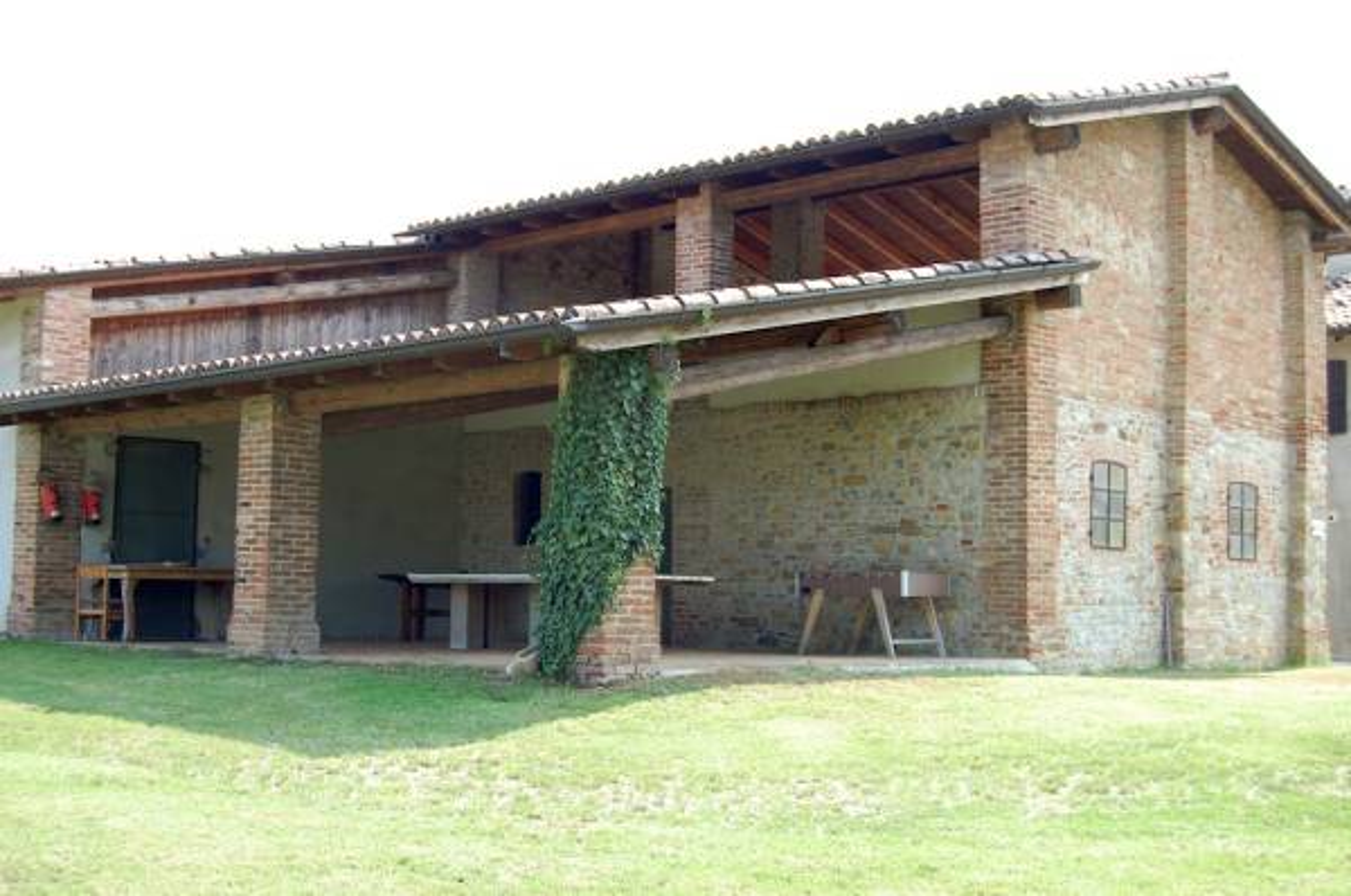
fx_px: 1798
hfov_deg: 41.2
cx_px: 676
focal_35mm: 48
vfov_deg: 28.0
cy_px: 448
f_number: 6.3
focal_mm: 32
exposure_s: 1/160
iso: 200
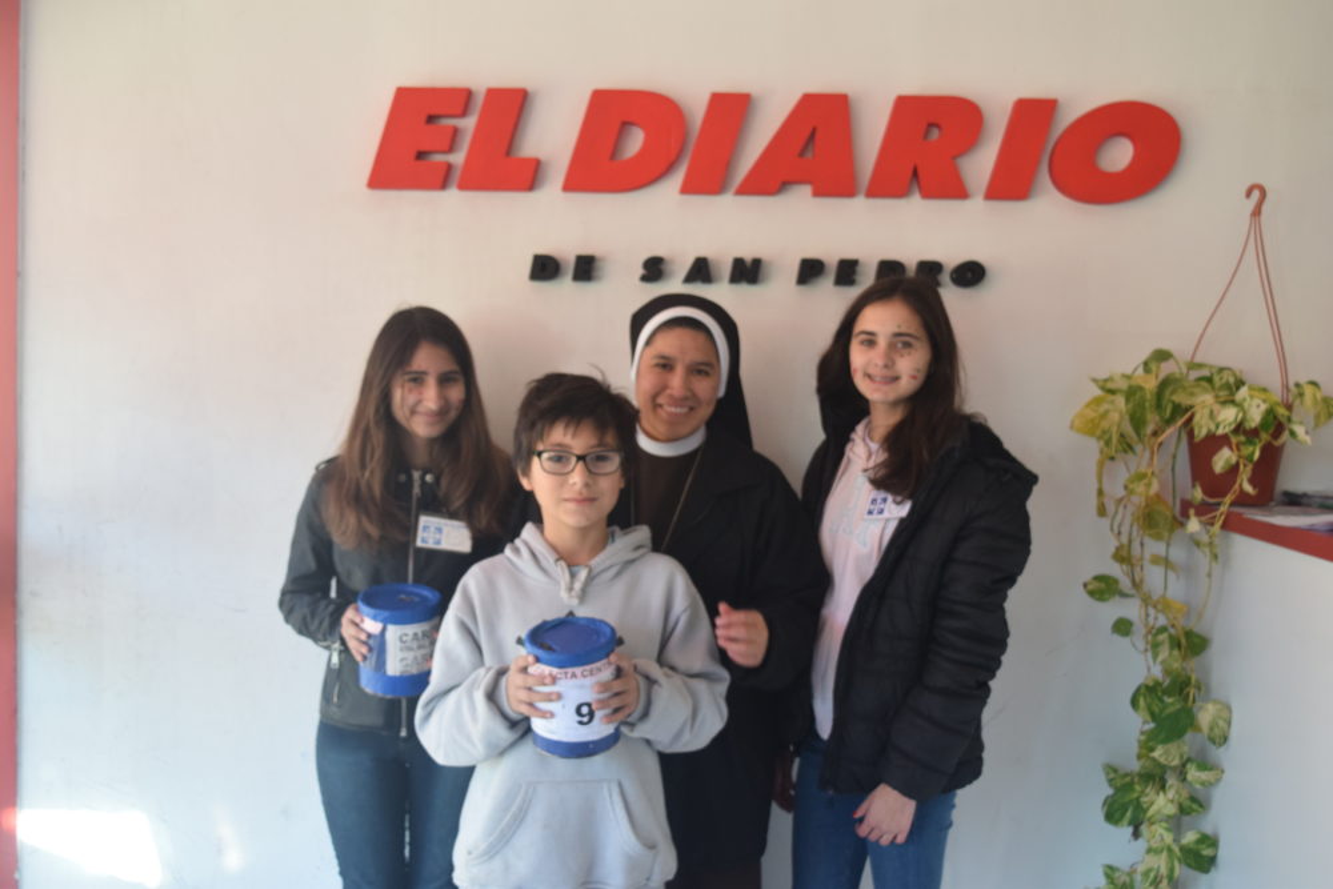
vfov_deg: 31.9
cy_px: 444
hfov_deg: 46.4
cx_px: 666
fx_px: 1555
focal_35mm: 42
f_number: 5
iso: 800
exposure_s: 1/160
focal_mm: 28
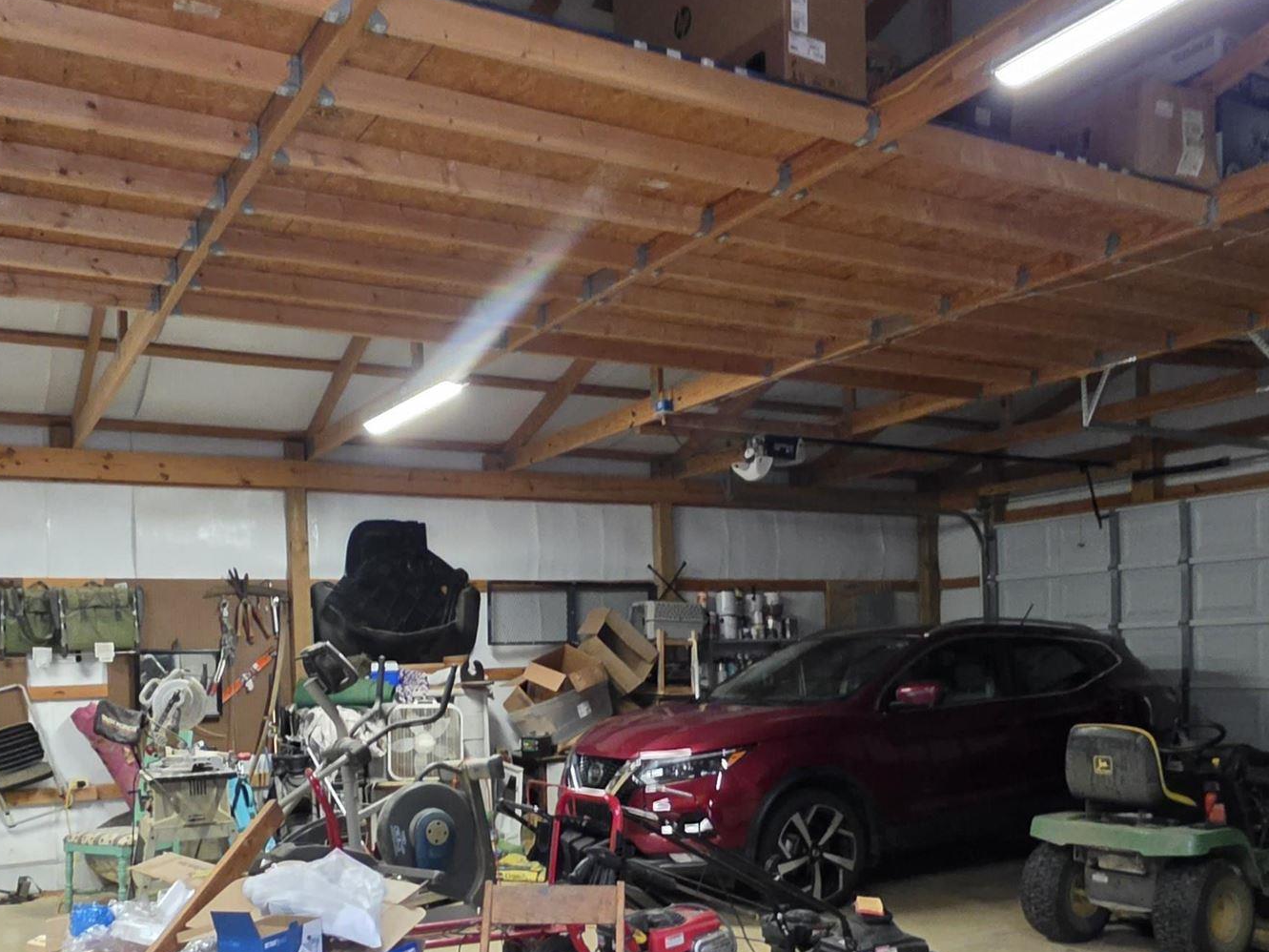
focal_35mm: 30
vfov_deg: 45.1
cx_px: 583
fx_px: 1100
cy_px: 721
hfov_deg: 59.9
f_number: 1.9
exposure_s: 1/60
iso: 500
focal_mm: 2.2
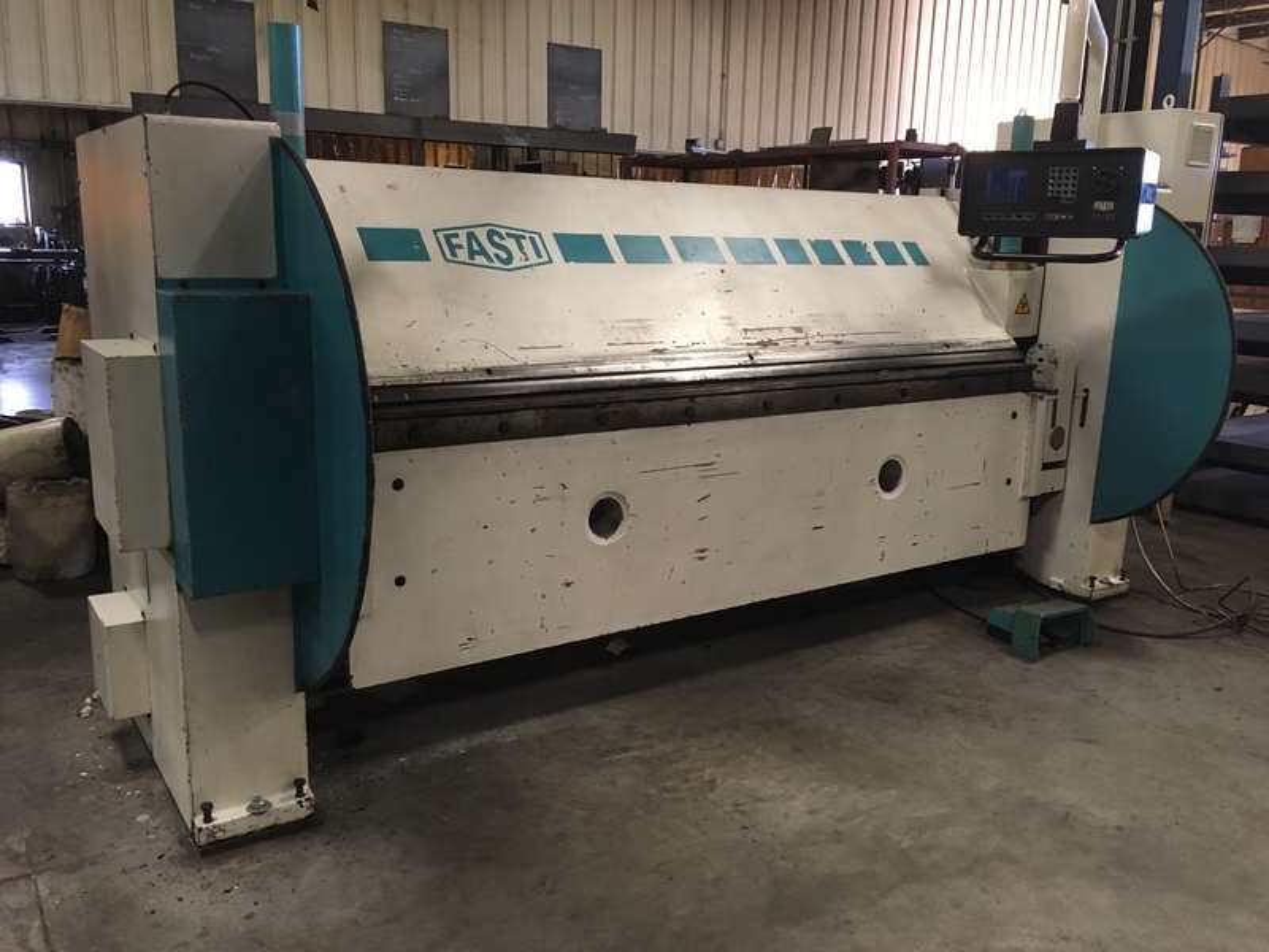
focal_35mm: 29
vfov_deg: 48.2
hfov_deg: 61.7
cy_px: 476
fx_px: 1063
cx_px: 634
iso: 125
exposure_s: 1/30
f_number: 2.2
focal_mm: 4.15
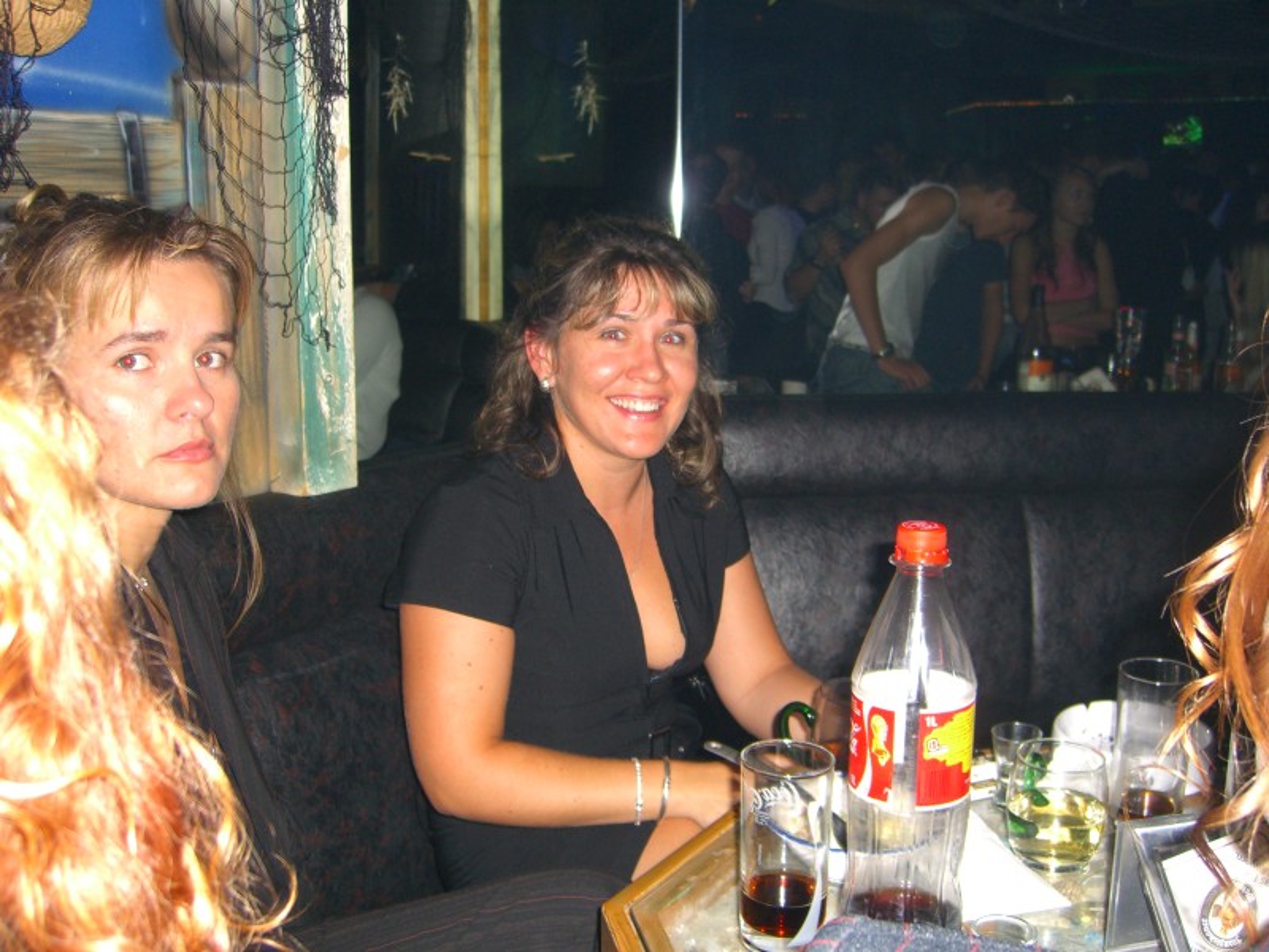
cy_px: 476
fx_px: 1393
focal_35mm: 38
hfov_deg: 49.0
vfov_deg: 37.7
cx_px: 634
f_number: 2.8
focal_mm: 7.9
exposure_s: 1/60
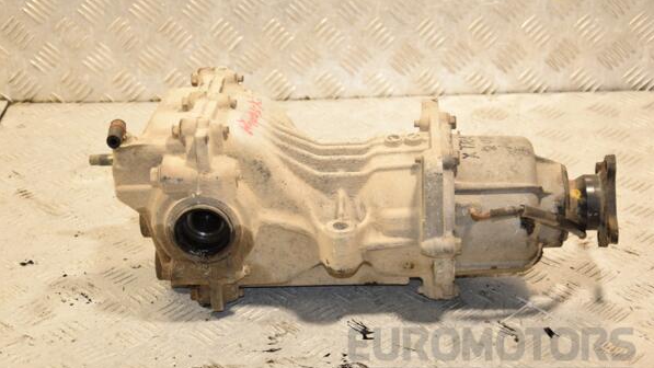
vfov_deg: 15.3
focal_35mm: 79
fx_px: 1370
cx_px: 328
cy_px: 198
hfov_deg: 26.8
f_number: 5.6
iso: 800
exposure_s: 1/200
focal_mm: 50
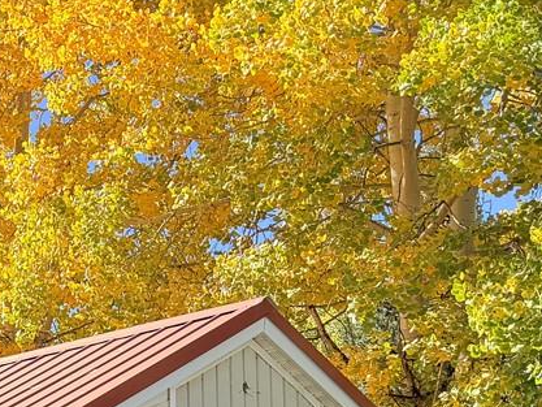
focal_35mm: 92
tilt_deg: +4.1
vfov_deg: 15.3
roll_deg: +0.3
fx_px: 1441
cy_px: 527
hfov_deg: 18.1
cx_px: -352
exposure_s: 1/1493
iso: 80
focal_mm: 6.76
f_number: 1.78
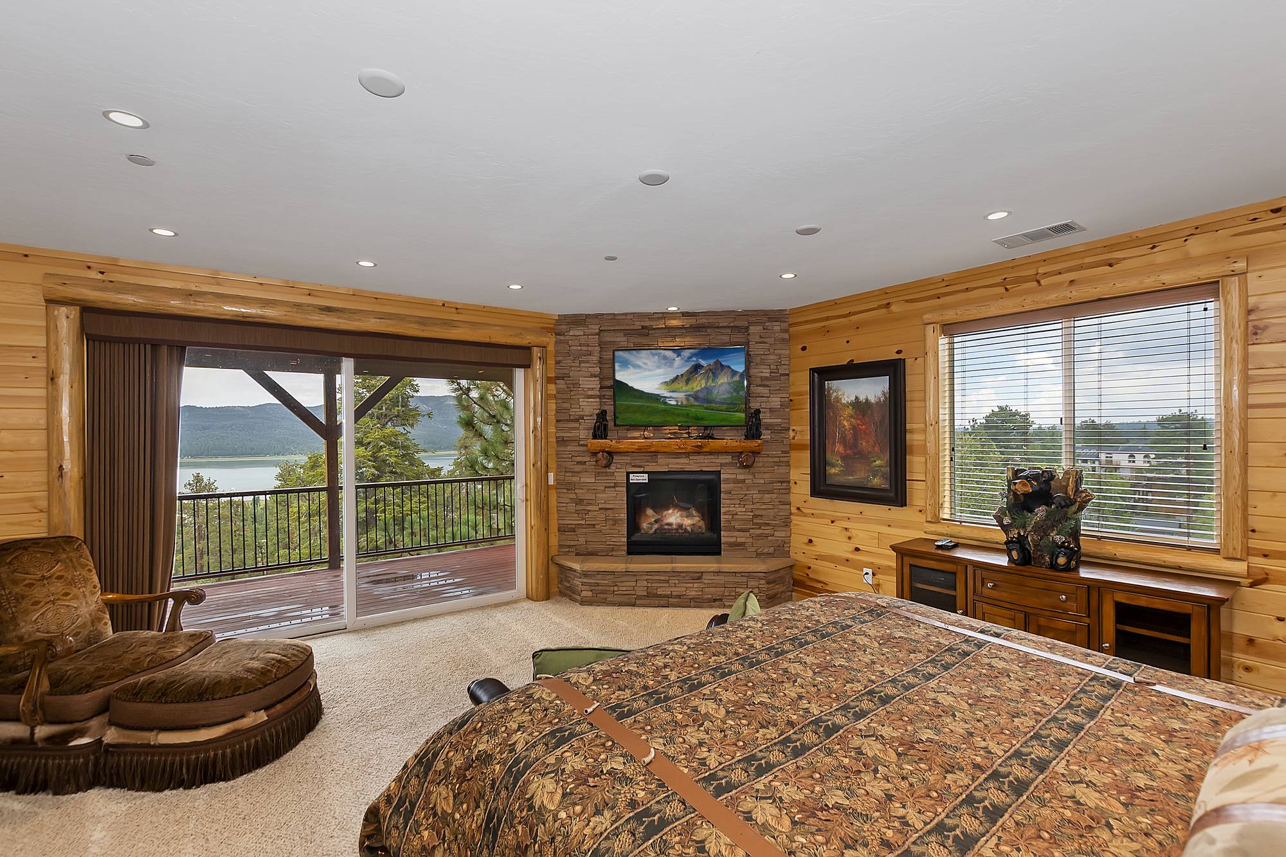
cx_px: 643
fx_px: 536
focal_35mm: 15
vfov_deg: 77.3
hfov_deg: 100.4
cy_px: 428
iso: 220
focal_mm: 10
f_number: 8
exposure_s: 1/30
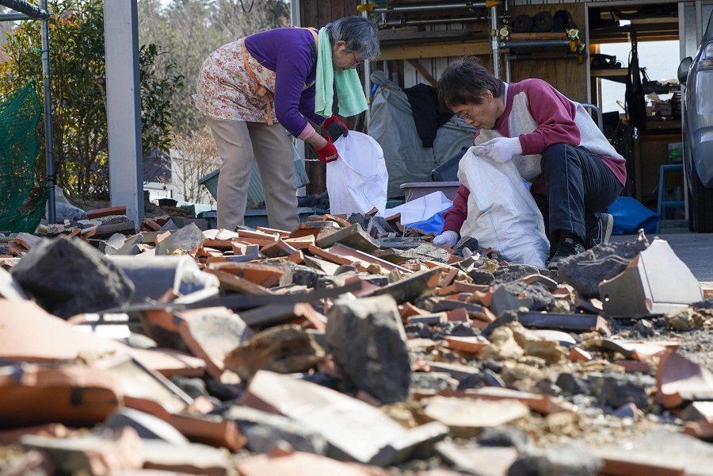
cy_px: 238
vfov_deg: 13.7
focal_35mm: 100
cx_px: 356
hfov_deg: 20.4
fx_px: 1980
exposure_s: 1/400
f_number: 11
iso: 640
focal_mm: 100
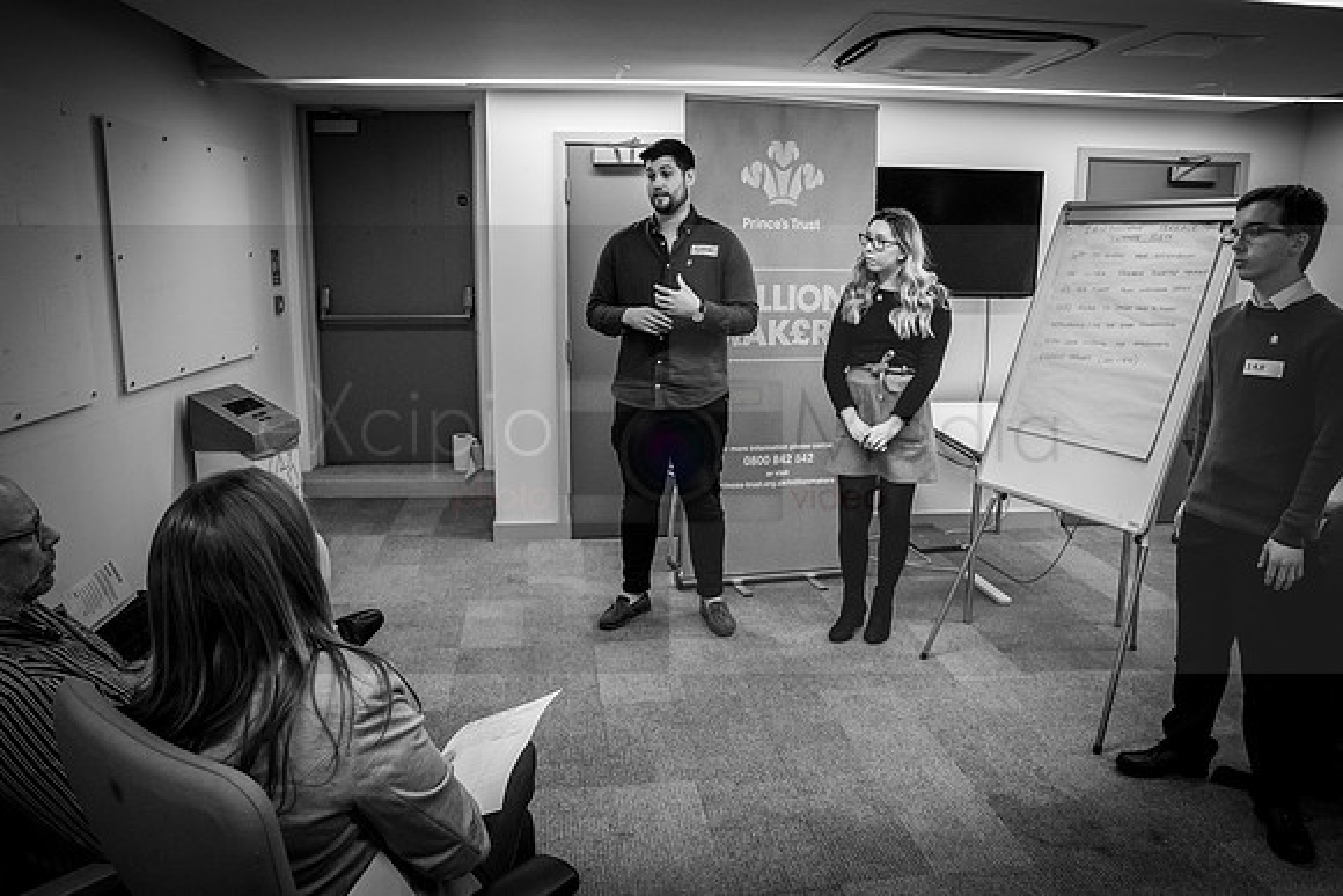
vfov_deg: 52.2
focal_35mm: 25
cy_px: 438
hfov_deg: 72.6
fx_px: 915
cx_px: 686
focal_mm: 24
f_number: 7.1
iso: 6400
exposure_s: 1/125
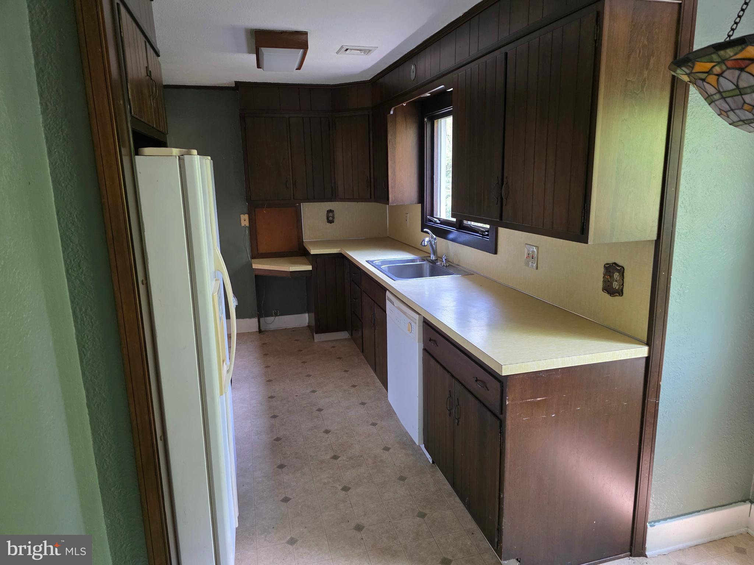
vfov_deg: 58.9
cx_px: 377
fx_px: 501
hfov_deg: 73.9
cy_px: 282
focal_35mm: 23
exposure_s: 1/120
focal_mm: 6.3
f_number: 1.7
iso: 640
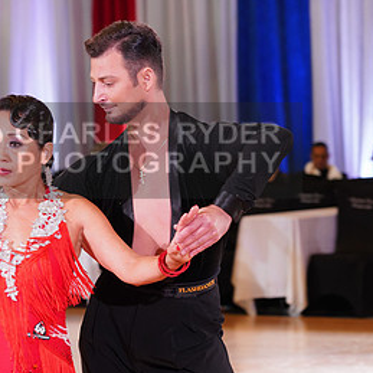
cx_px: 104
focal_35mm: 200
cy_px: 151
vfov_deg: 8.7
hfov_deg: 8.7
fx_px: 2438
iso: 1600
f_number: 5
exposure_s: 1/160
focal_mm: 105
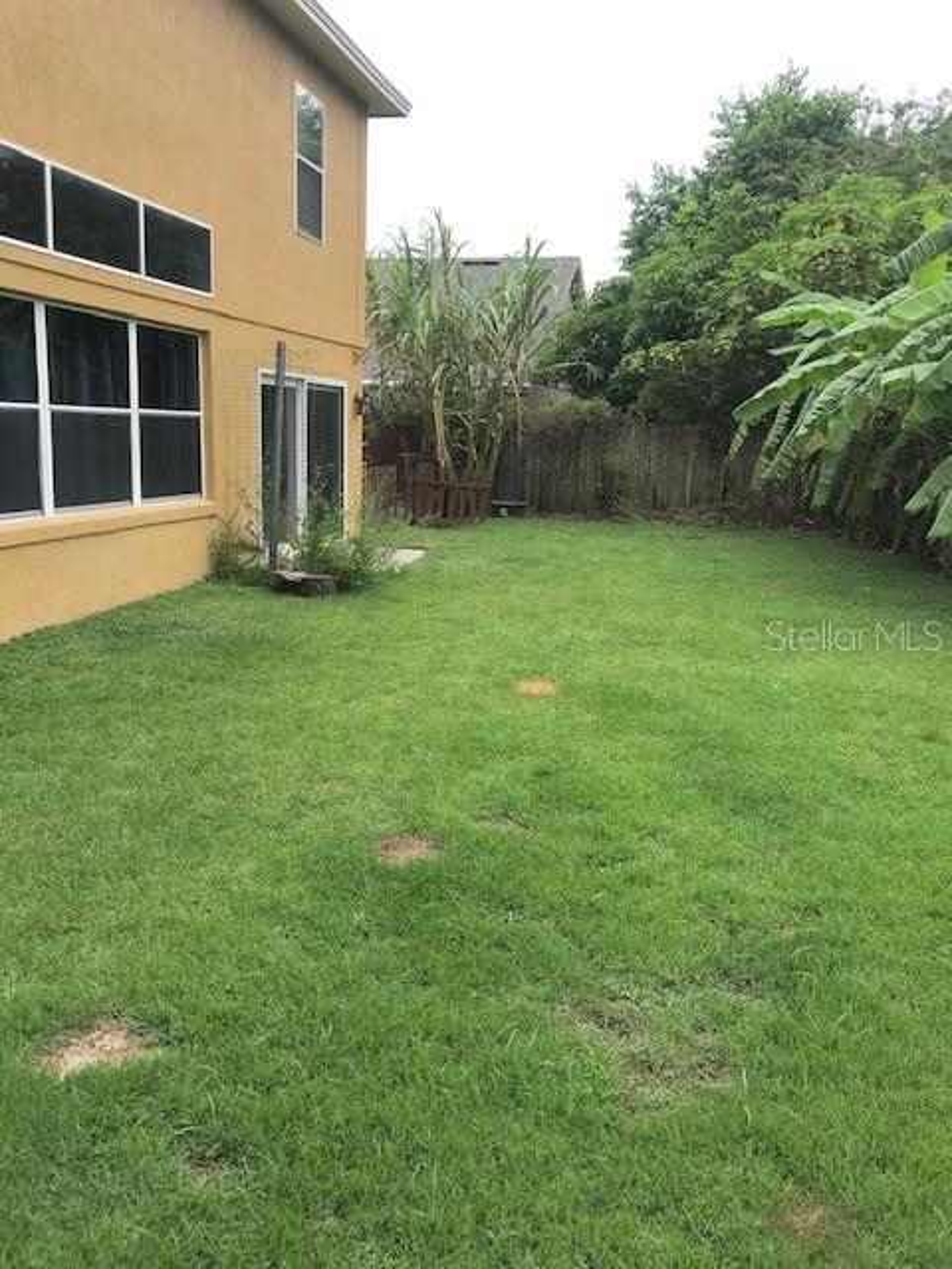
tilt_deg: -10.2
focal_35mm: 28
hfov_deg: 49.7
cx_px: 476
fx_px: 1027
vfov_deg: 63.4
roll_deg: -1.5
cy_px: 634
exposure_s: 1/929
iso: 20
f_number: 1.8
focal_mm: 3.99
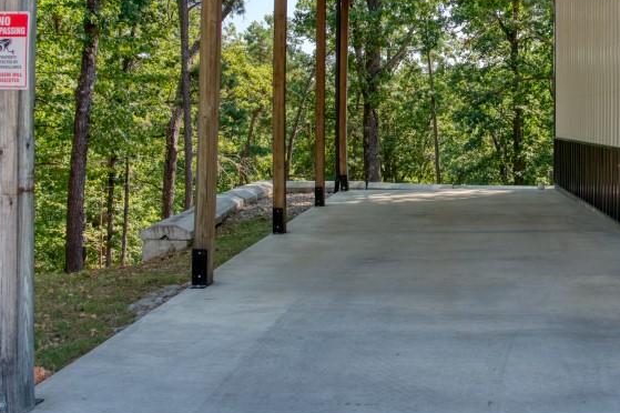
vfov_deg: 30.1
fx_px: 757
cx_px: 453
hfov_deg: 43.3
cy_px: 114
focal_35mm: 44
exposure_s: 1/60
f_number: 4
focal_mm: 24
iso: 250
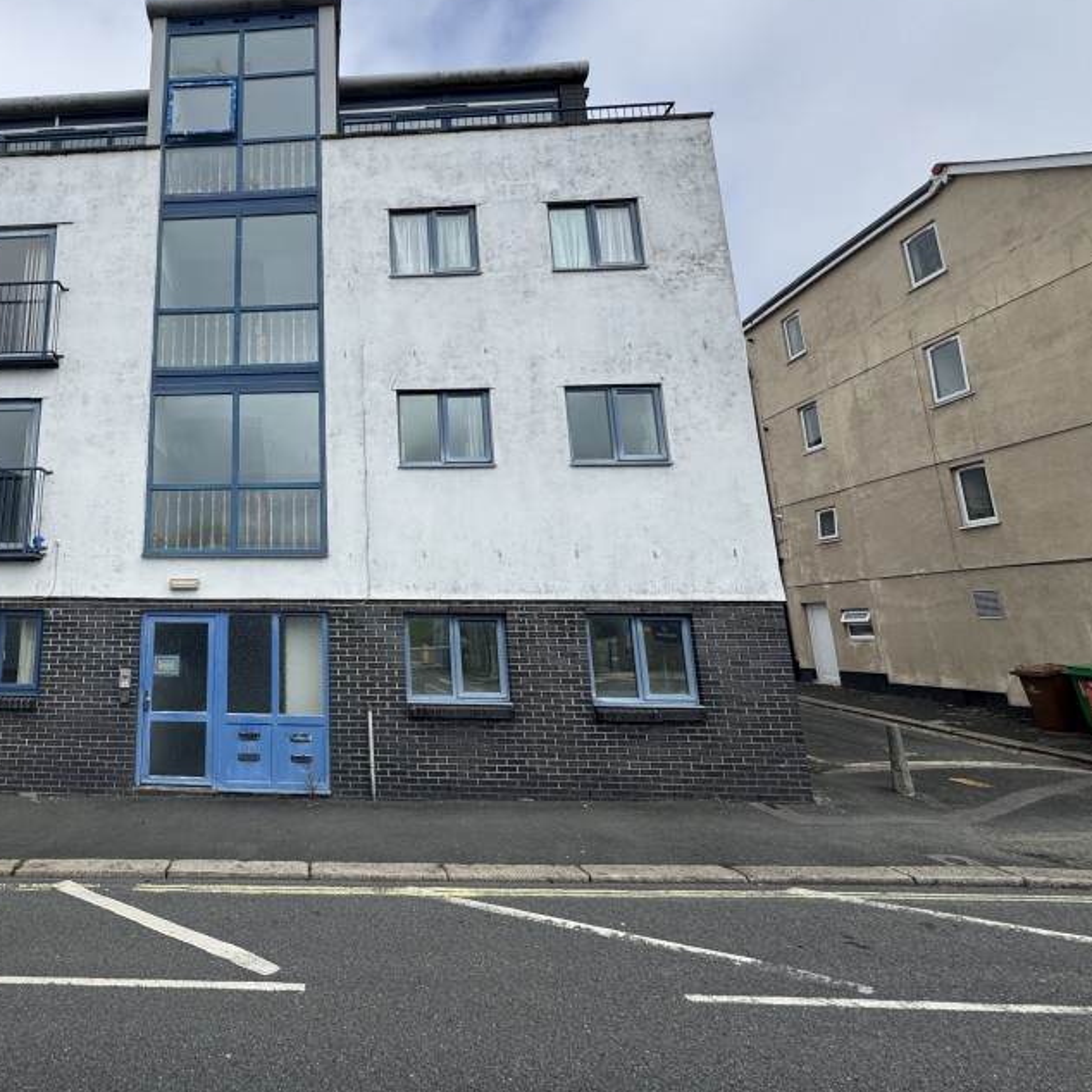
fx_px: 714
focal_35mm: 20
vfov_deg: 74.4
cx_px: 250
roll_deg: +0.8
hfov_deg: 69.0
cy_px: 470
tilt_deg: +16.0
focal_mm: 2.22
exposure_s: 1/2342
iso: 50
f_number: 2.2
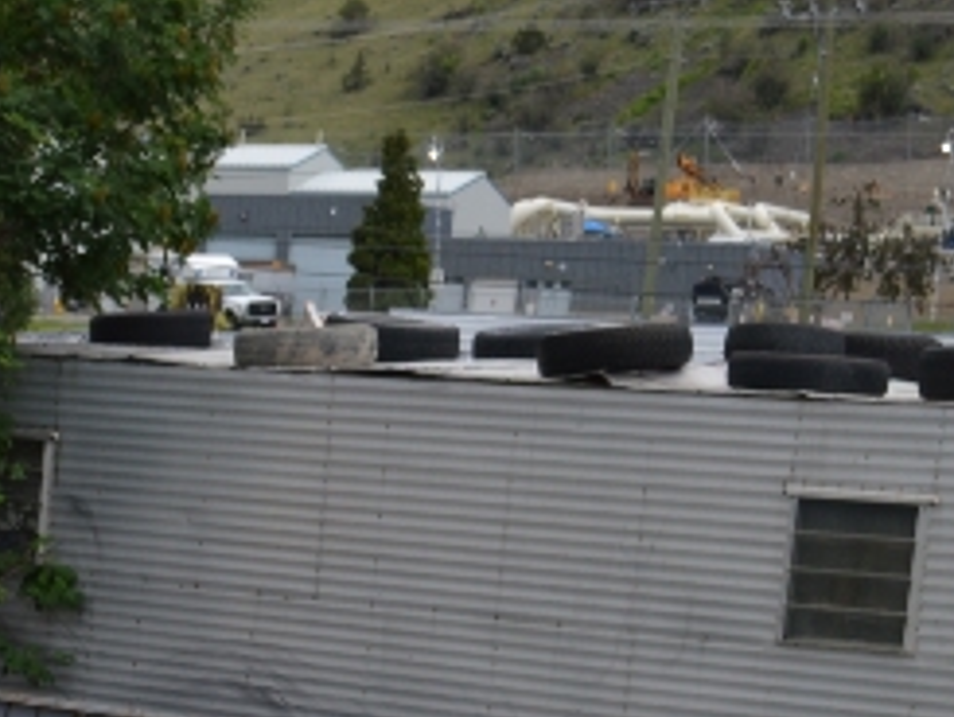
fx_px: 4052
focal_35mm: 147
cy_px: 1292
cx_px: -537
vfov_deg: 9.6
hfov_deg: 12.7
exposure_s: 1/200
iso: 100
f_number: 7.1
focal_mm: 25
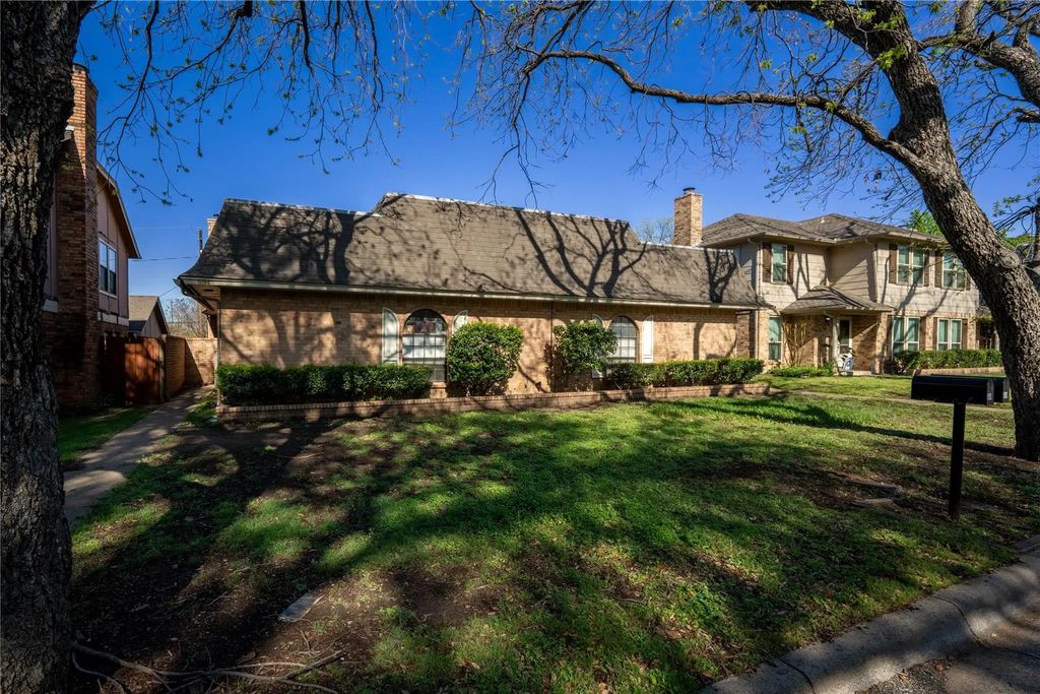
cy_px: 347
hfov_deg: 104.2
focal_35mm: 14
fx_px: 404
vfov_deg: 81.2
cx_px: 520
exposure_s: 1/4000
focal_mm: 14
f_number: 13
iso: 400
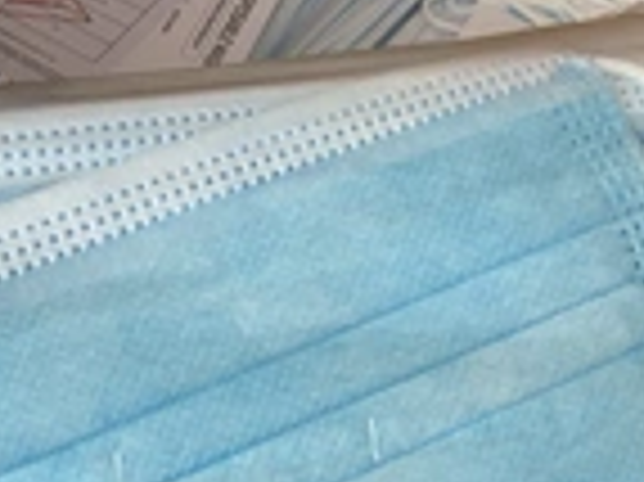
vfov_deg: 16.8
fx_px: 1617
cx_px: 86
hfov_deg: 22.1
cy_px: 410
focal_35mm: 87
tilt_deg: -46.6
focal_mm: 3.3
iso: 25
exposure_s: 1/159
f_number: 2.4
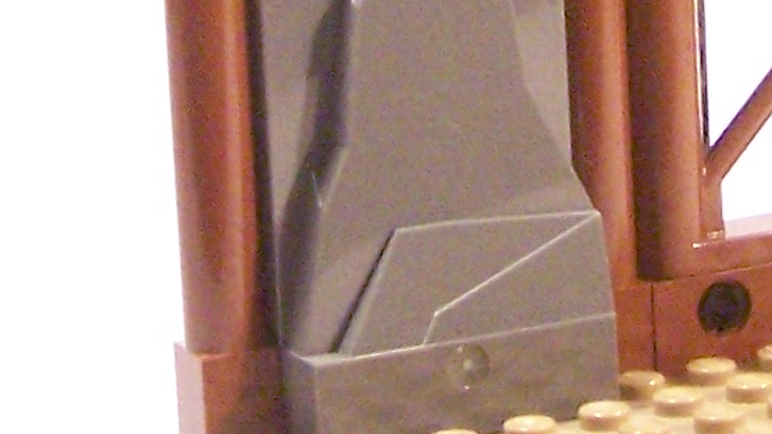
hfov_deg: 11.2
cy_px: -359
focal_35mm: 192
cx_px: 677
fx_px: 3930
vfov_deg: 6.2
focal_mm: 6.3
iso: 400
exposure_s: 1/30
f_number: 3.2
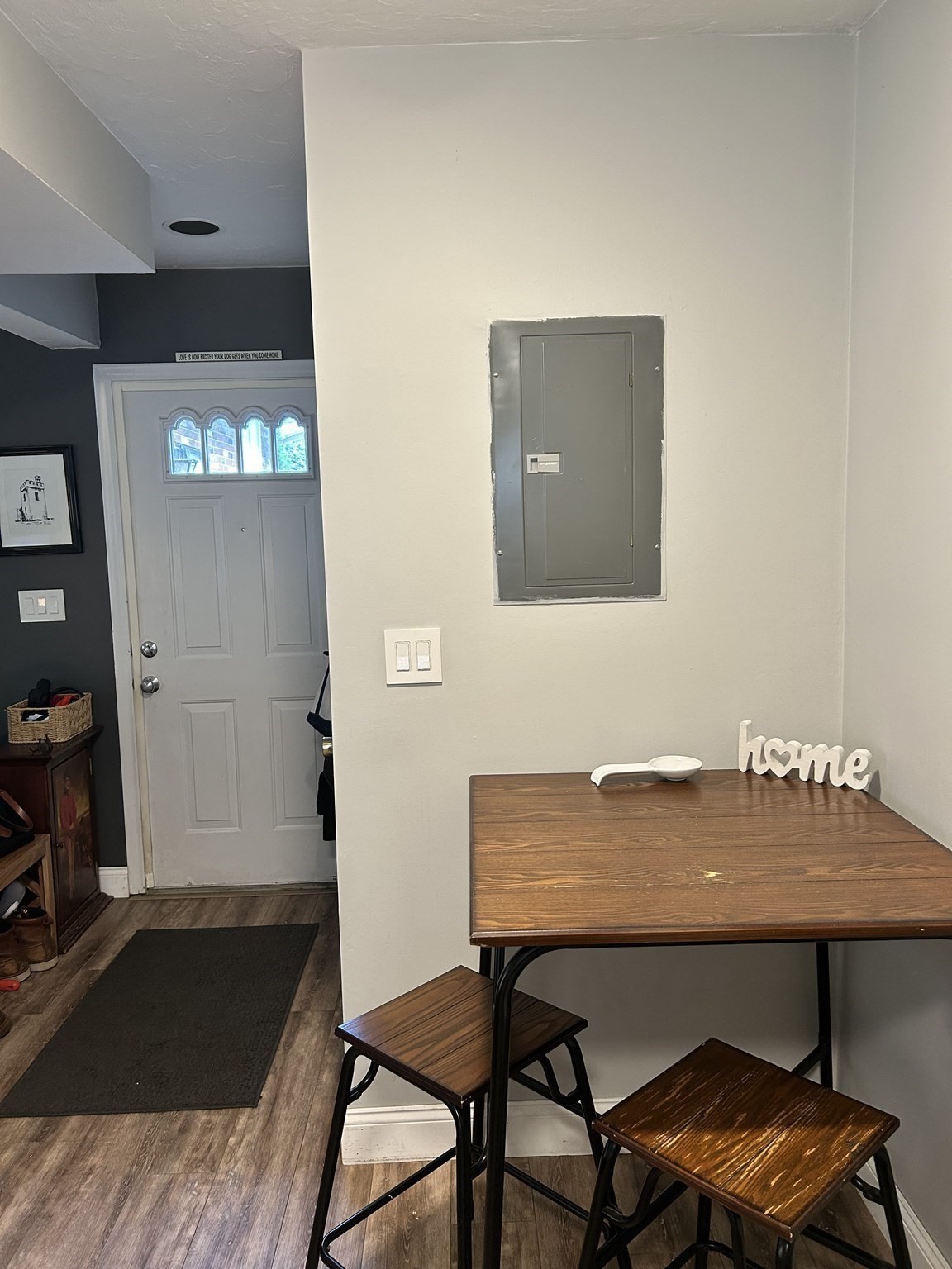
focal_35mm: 26
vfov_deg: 67.3
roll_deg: +0.4
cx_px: 476
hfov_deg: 53.1
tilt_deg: -6.7
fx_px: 953
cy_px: 634
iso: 160
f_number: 1.5
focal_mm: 5.7
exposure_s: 1/60
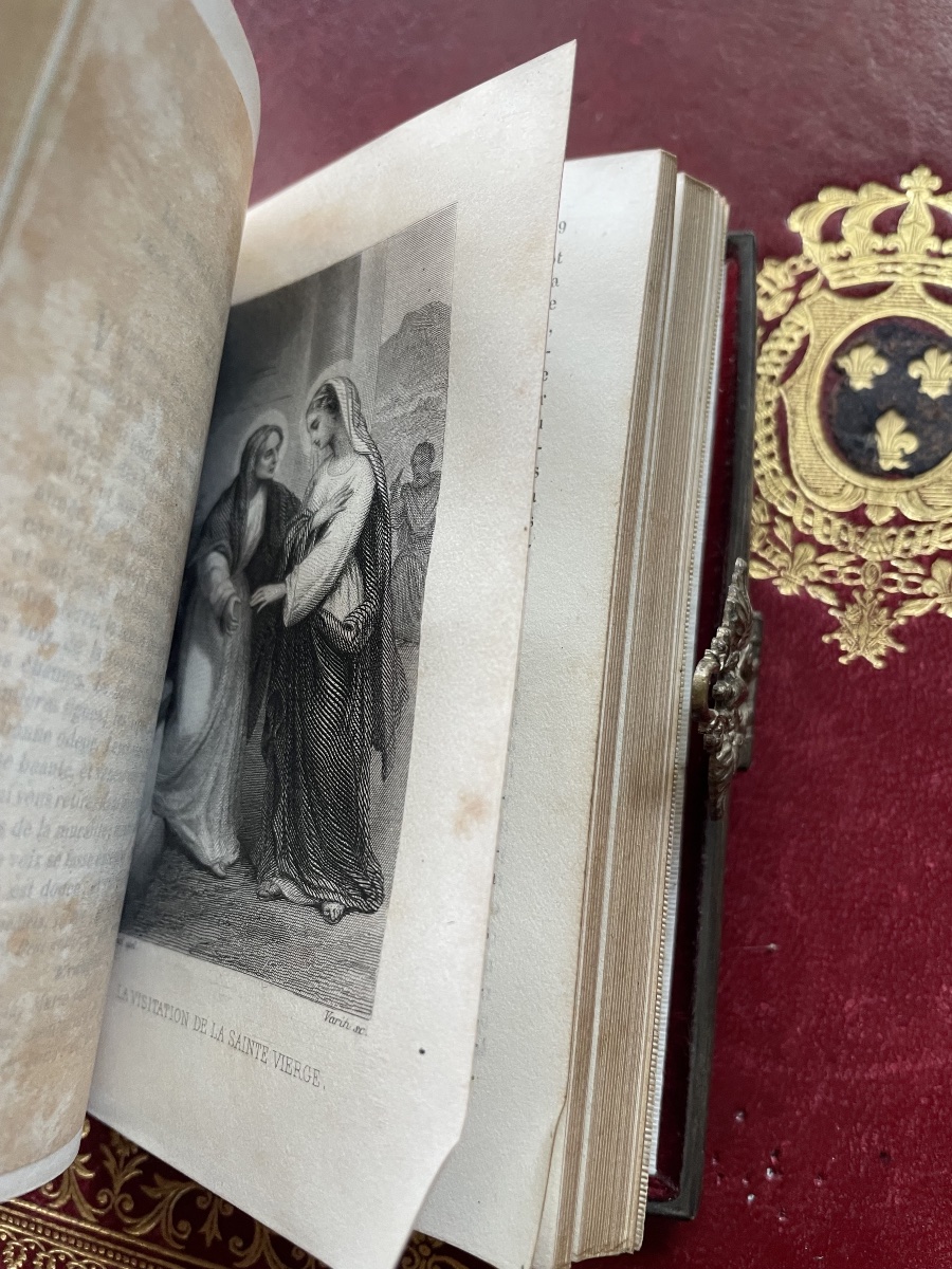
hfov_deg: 53.1
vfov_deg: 67.3
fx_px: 953
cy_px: 634
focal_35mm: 26
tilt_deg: -77.3
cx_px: 476
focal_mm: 4.2
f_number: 1.6
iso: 125
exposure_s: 1/79
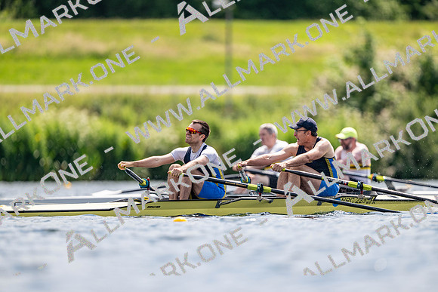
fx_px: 7301
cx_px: 219
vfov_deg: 2.3
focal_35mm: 600
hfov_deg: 3.4
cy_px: 146
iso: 280
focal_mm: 600
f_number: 4
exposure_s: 1/2500
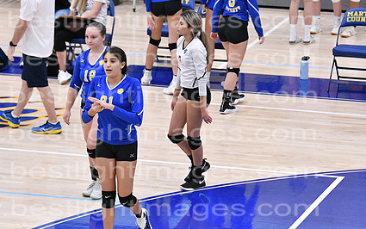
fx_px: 2415
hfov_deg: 8.7
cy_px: 116
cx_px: 123
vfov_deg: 5.4
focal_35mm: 242
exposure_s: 1/800
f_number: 3.2
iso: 6400
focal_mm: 116
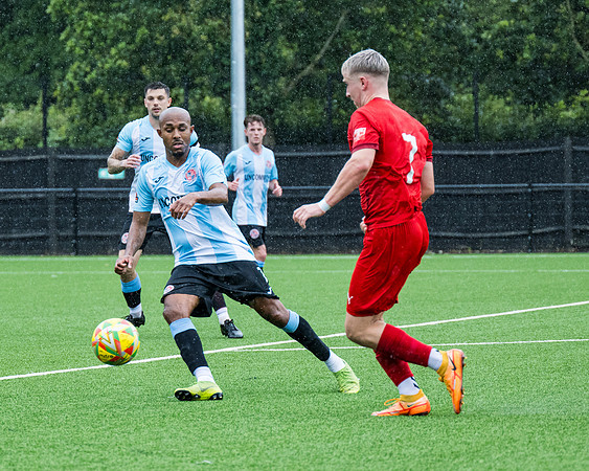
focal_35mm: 247
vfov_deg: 6.3
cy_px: 218
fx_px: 4297
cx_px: 205
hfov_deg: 7.8
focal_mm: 115
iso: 1000
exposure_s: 1/1600
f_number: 4
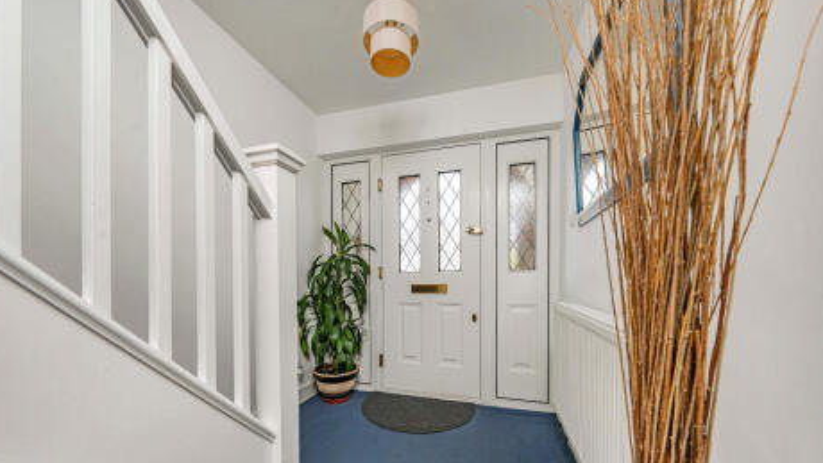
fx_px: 284
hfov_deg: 110.8
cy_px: 274
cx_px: 403
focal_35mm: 13
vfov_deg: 77.7
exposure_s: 1/60
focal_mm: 12
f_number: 9
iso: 320
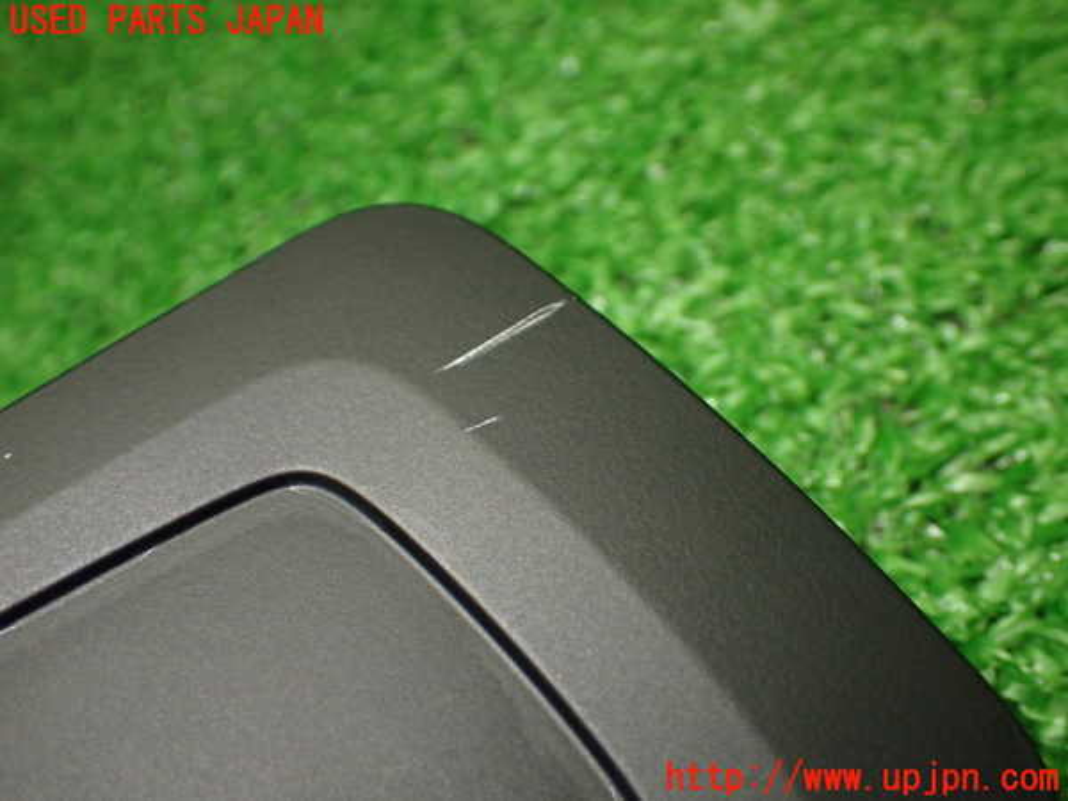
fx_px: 1265
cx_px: 534
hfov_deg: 45.8
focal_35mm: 41
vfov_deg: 35.1
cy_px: 400
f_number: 2.8
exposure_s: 1/160
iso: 640
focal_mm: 7.31
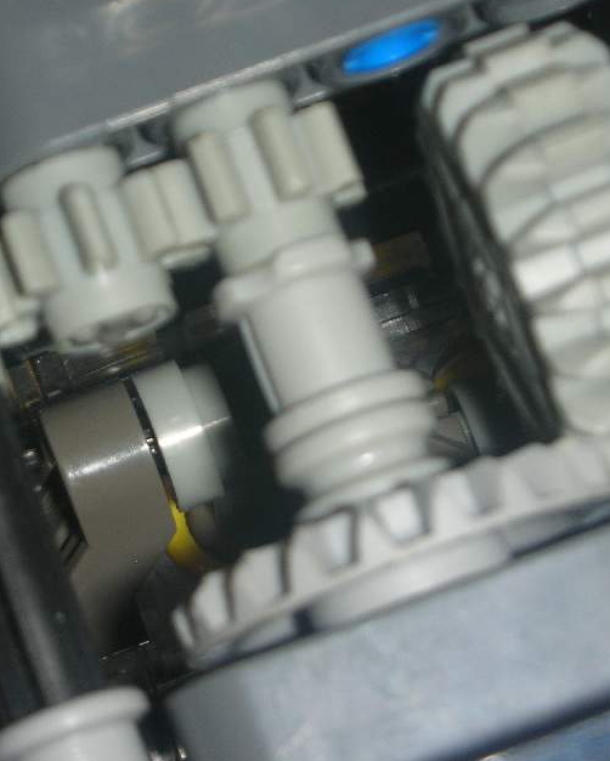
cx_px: 254
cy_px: 340
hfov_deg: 11.3
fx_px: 3090
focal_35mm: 137
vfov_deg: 14.1
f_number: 13.6
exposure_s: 1/120
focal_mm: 14.3
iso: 50
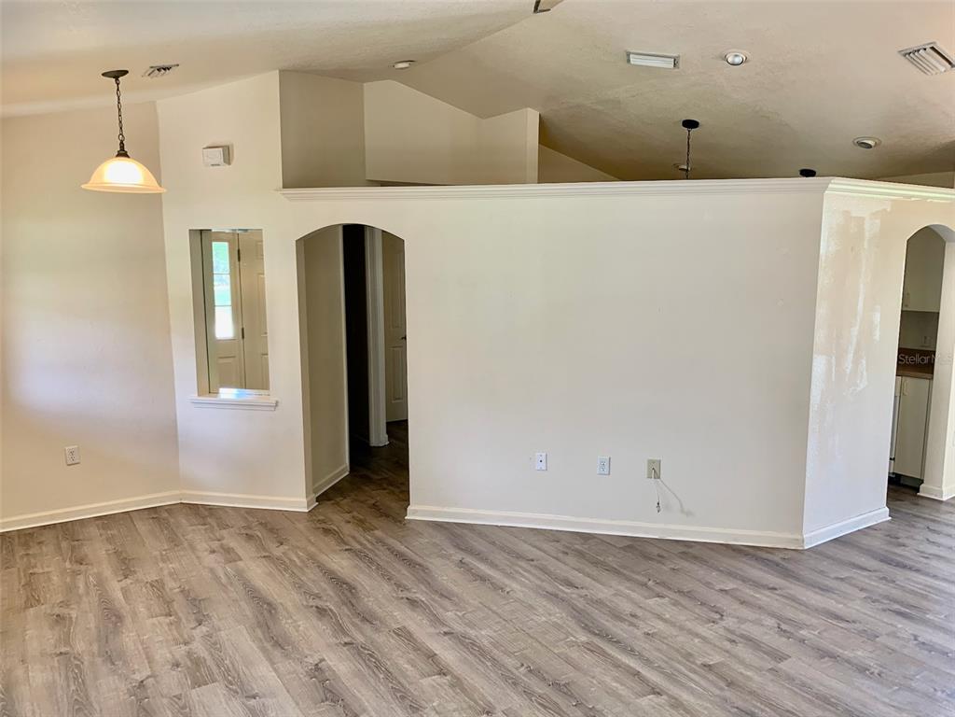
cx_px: 478
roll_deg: +0.2
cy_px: 358
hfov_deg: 67.3
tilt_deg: -9.7
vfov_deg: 53.1
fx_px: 717
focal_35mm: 26
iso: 80
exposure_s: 1/60
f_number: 1.8
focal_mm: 4.25
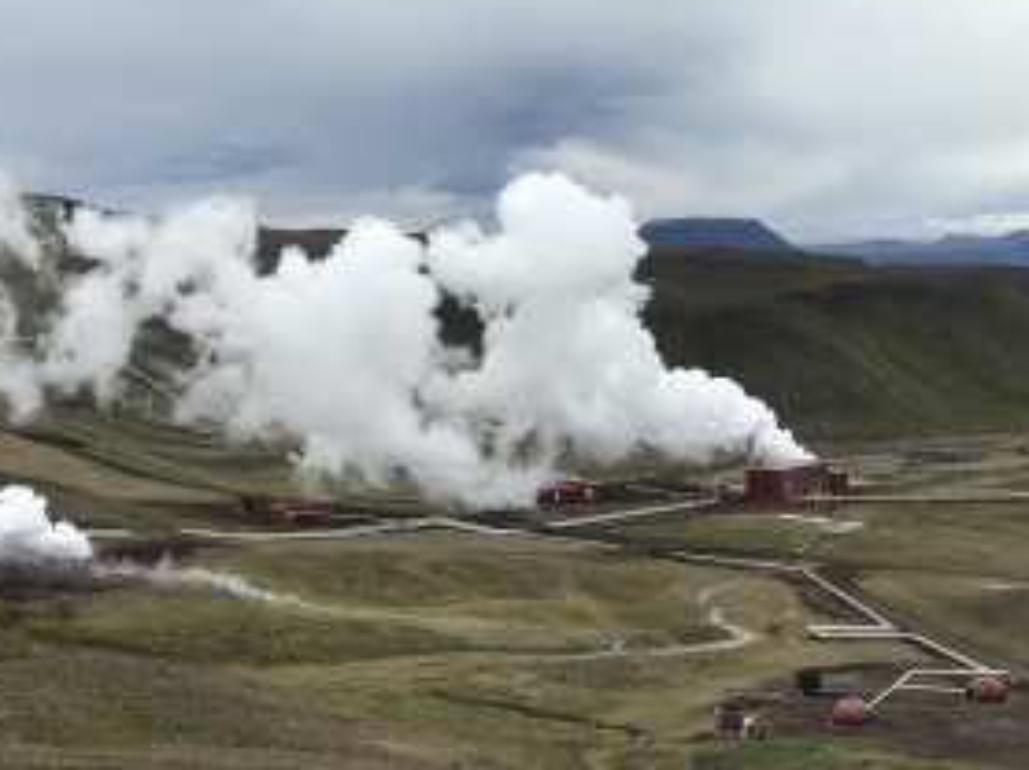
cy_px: 396
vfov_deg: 19.6
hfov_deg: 26.0
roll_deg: +1.0
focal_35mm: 75
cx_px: 415
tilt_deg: -3.0
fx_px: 2228
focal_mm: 6.6
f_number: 2.8
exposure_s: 1/451
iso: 20
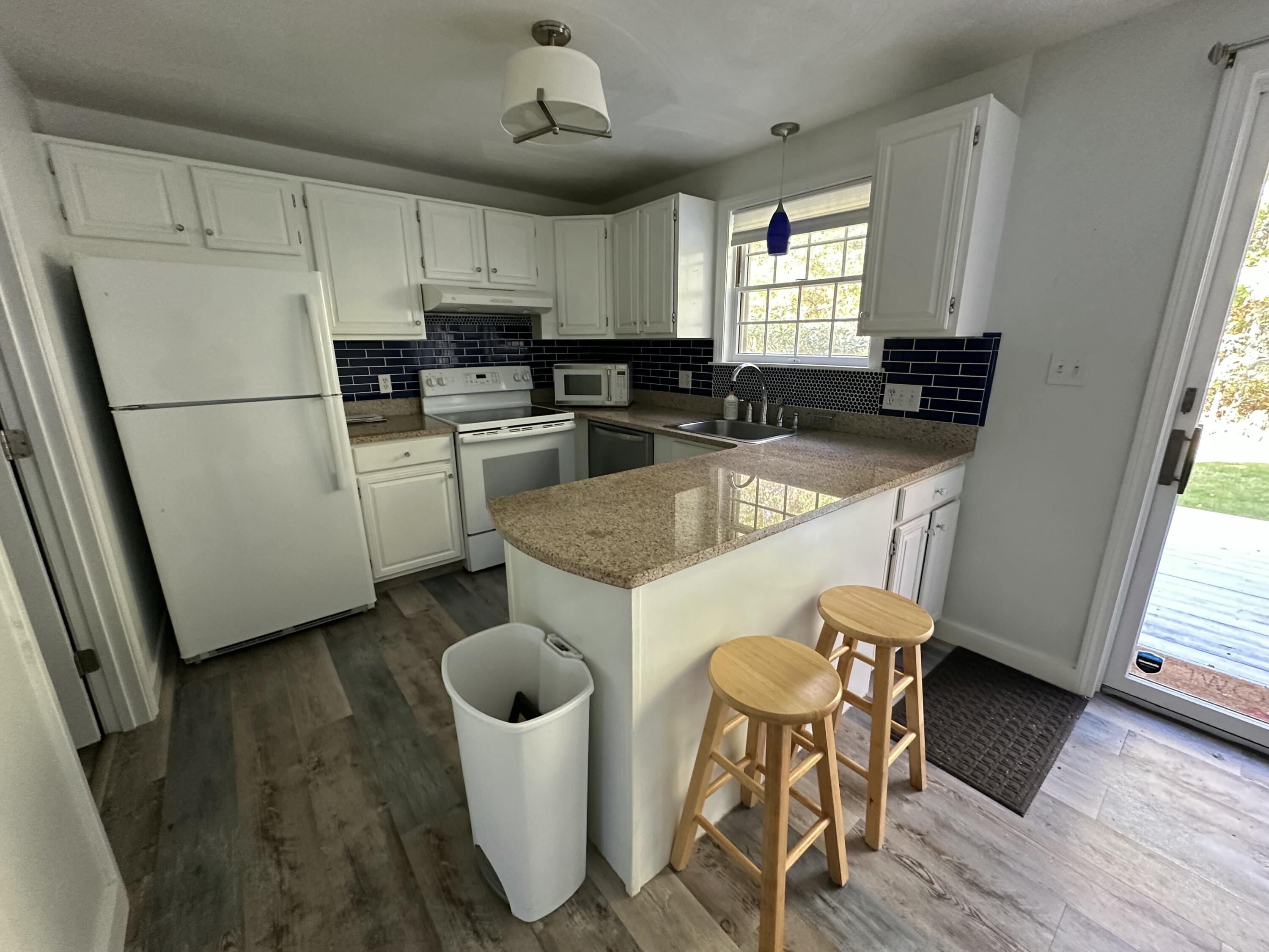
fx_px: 513
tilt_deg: -13.3
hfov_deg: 102.1
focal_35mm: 14
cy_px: 476
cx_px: 634
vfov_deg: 85.7
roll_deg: +0.5
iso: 400
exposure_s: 1/66
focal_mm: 2.22
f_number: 2.2
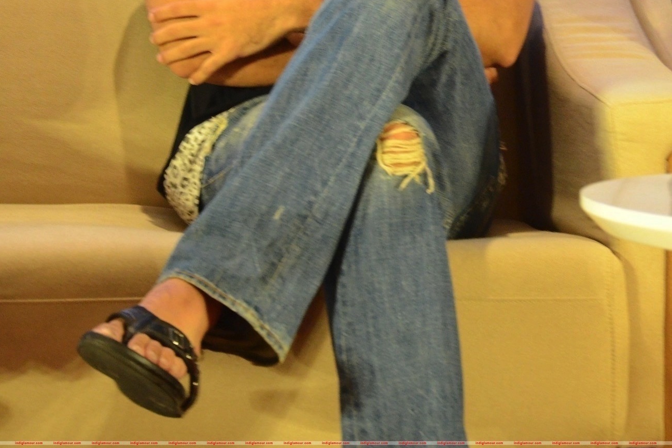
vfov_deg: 7.1
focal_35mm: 193
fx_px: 3598
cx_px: 335
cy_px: 44
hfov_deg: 10.7
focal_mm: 85
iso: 3200
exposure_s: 1/80
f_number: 6.3
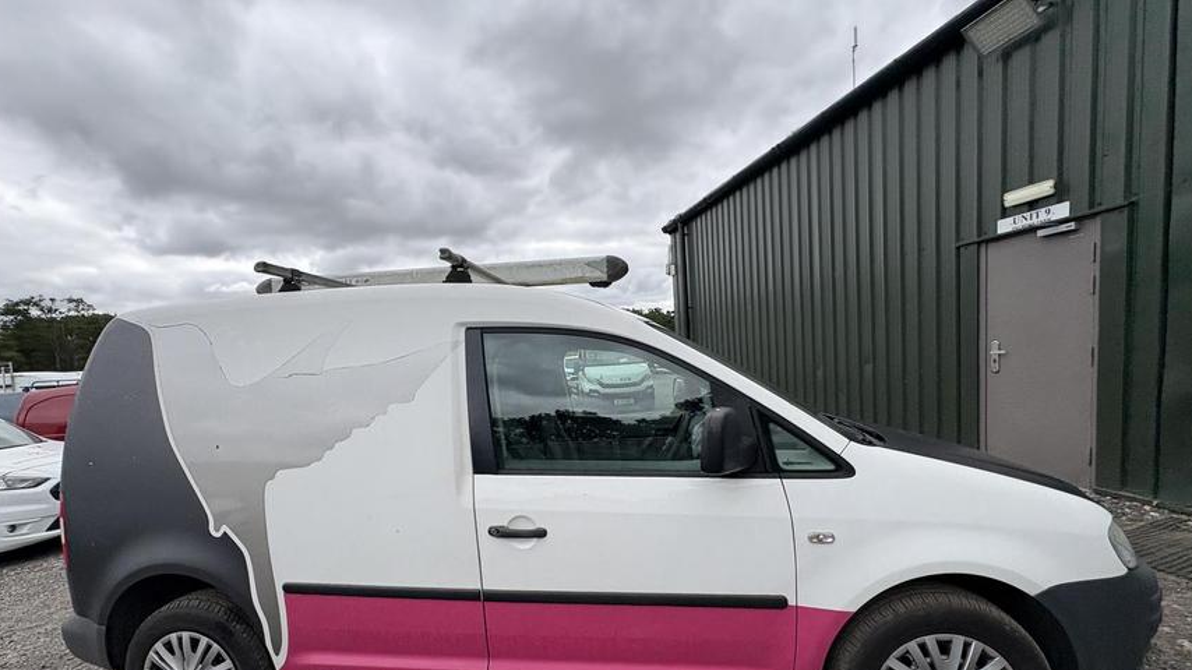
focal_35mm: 16
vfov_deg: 66.4
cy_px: 401
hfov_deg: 99.4
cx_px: 588
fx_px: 506
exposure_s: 1/1048
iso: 40
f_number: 2.2
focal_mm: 2.22
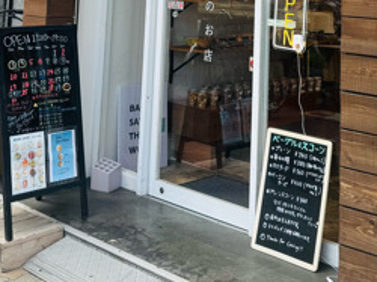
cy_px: -86
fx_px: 696
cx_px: 222
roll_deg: -1.4
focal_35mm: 64
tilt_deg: +4.9
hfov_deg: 30.2
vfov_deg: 20.8
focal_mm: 6.76
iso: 80
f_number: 1.78
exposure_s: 1/639
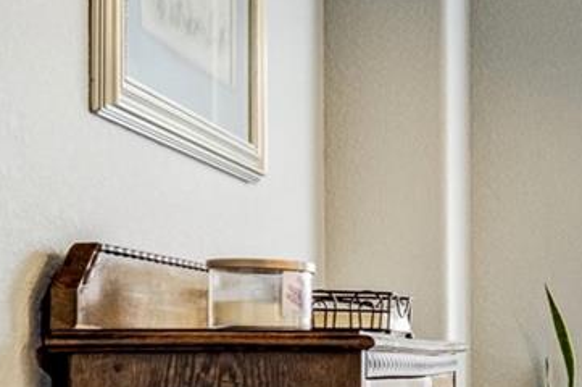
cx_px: 1135
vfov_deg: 18.8
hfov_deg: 19.0
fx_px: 1147
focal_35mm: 71
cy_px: 363
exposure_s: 1/50
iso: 1250
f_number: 7.1
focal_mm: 16
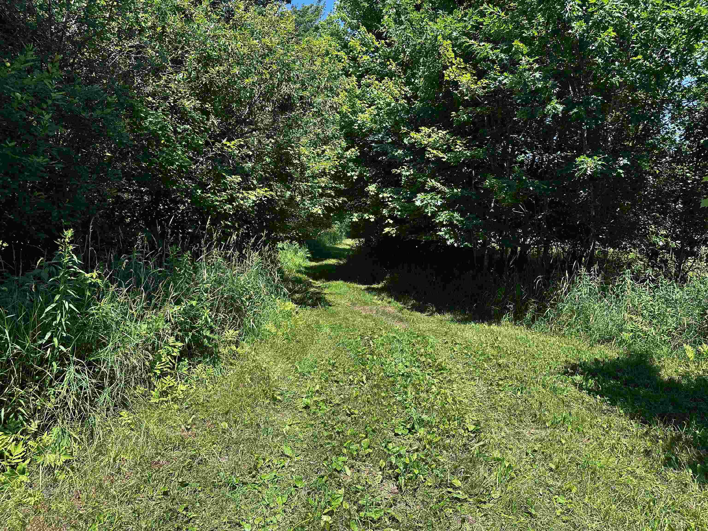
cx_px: 354
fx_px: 491
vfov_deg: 56.8
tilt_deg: -2.5
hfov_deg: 71.6
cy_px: 266
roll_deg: -3.5
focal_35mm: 24
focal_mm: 6.86
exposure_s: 1/1473
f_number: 1.78
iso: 80
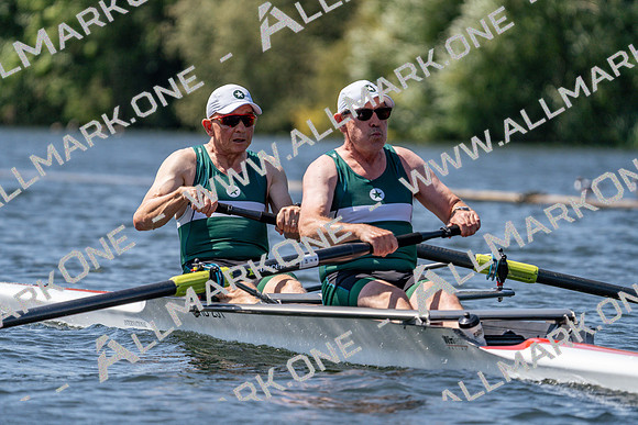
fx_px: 6417
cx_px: 319
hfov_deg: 5.7
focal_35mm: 362
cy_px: 212
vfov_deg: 3.8
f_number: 6.3
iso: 320
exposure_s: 1/2000
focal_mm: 362
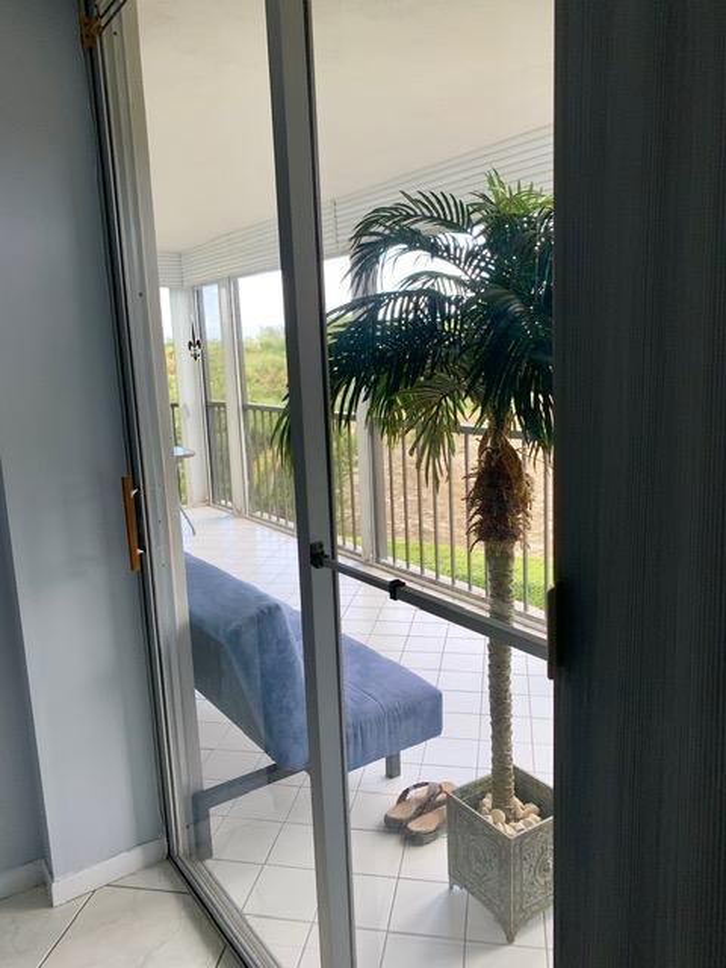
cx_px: 363
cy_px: 484
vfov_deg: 67.3
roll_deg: +1.4
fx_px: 727
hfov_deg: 53.1
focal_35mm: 26
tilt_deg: -10.7
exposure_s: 1/122
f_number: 1.8
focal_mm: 4.25
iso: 40
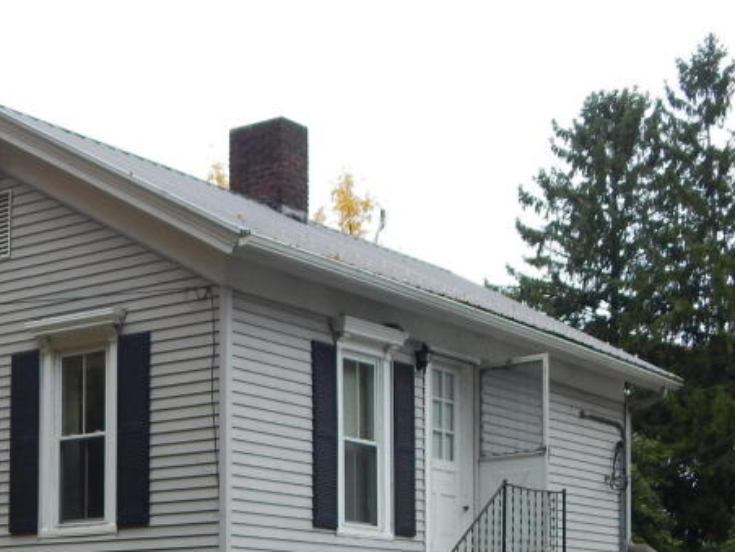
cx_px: 141
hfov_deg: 24.9
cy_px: 599
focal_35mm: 77
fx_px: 1635
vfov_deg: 18.5
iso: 125
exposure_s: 1/125
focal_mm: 6.1
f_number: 3.3
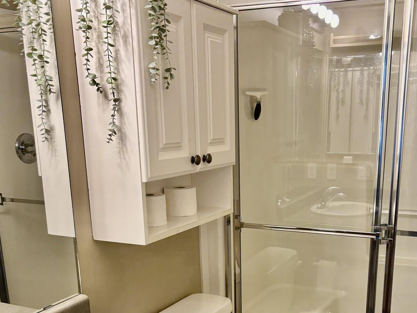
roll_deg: +0.6
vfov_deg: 31.6
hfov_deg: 42.8
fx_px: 530
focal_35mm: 44
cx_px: 245
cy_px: 269
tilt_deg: -16.2
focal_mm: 5.96
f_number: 1.6
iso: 100
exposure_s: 1/120
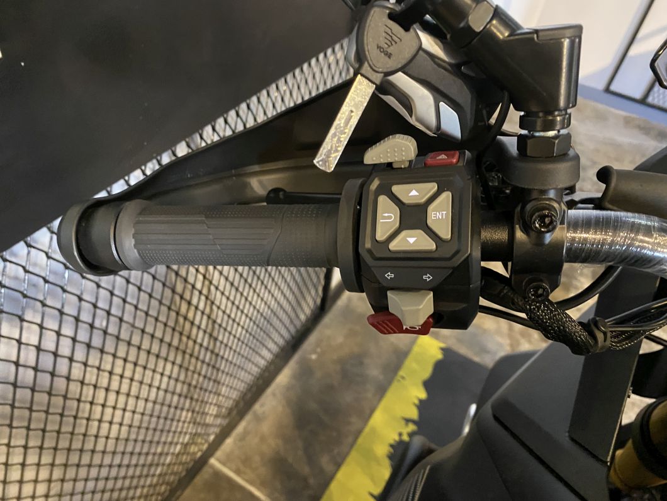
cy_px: 250
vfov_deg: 53.1
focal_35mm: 26
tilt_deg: -45.0
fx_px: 501
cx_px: 334
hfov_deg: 67.3
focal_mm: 4.25
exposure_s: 1/25
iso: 640
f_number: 1.8
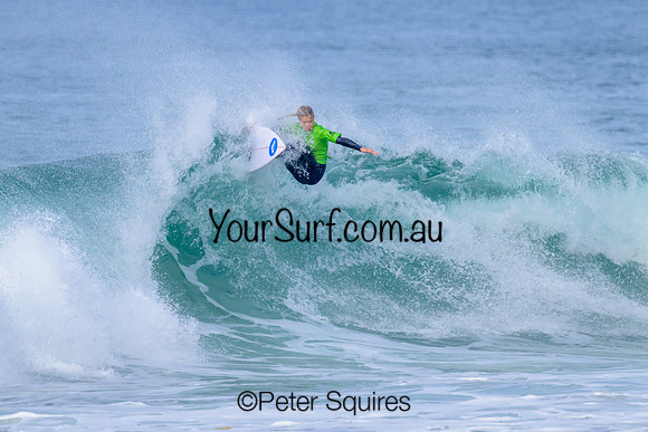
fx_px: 19763
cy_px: 200
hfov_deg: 1.9
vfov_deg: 1.3
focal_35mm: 1098
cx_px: 312
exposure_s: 1/2000
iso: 1000
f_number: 11
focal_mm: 800
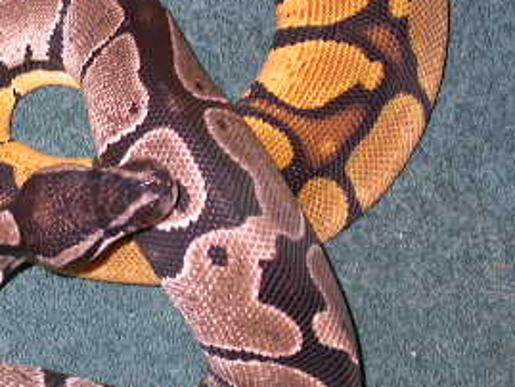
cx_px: -31
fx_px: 2724
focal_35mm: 183
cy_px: 171
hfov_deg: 10.7
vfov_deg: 8.1
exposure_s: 1/60.3
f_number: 3.4
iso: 100
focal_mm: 16
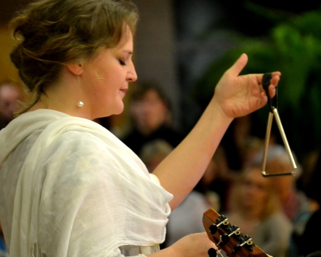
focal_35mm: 303
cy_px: 125
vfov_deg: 5.1
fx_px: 2876
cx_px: 149
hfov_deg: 6.4
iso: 3200
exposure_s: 1/60
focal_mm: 155
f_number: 5.3
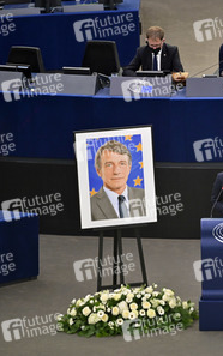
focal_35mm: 309
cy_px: 177
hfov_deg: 4.2
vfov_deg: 6.8
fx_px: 3000
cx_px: 240
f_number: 2.8
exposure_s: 1/400
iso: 1250
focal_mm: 200
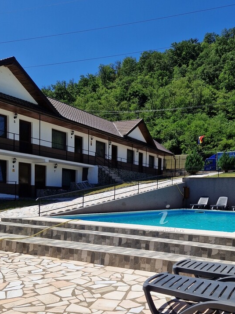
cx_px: 157
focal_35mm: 33
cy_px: 211
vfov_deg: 54.2
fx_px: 299
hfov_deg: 42.3
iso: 50
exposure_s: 1/3224
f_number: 1.8
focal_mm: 5.4
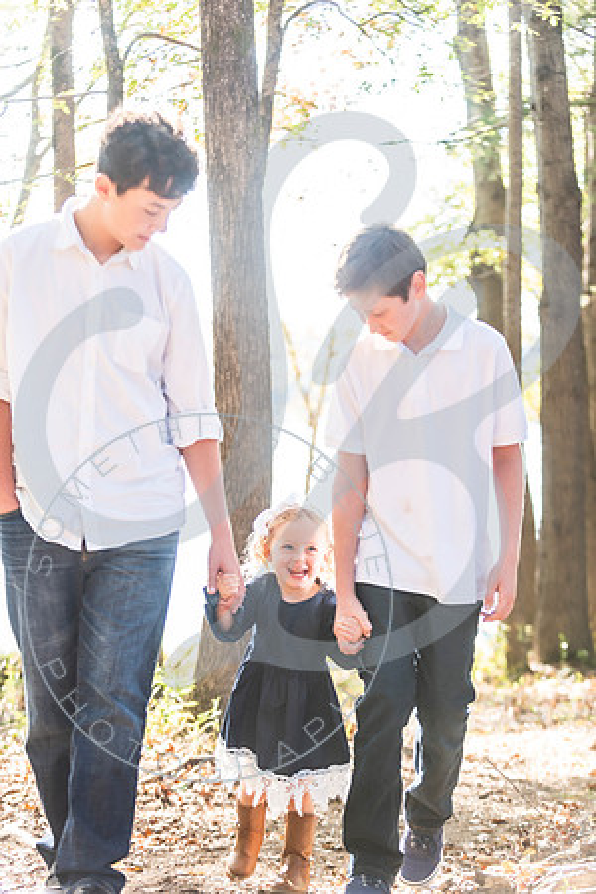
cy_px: 447
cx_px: 298
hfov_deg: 19.5
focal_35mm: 70
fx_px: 1738
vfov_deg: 28.8
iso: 400
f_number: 2.8
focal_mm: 70
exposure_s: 1/250
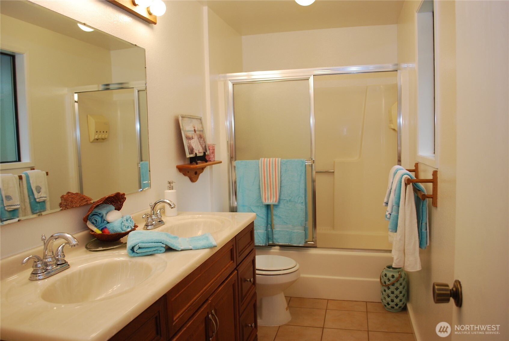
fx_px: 382
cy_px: 170
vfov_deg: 48.0
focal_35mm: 27
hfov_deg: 67.3
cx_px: 254
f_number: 3.5
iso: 200
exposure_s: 1/40
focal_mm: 18
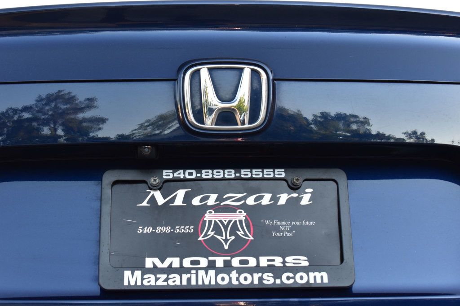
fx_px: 920
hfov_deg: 28.1
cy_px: 153
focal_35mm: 72
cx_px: 230
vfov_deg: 18.9
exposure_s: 1/80
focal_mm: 48
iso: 400
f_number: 9
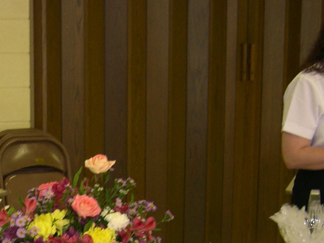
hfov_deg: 17.3
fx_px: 1011
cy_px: 307
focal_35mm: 108
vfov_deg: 13.3
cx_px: -73
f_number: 2.8
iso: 100
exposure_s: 1/30
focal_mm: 8
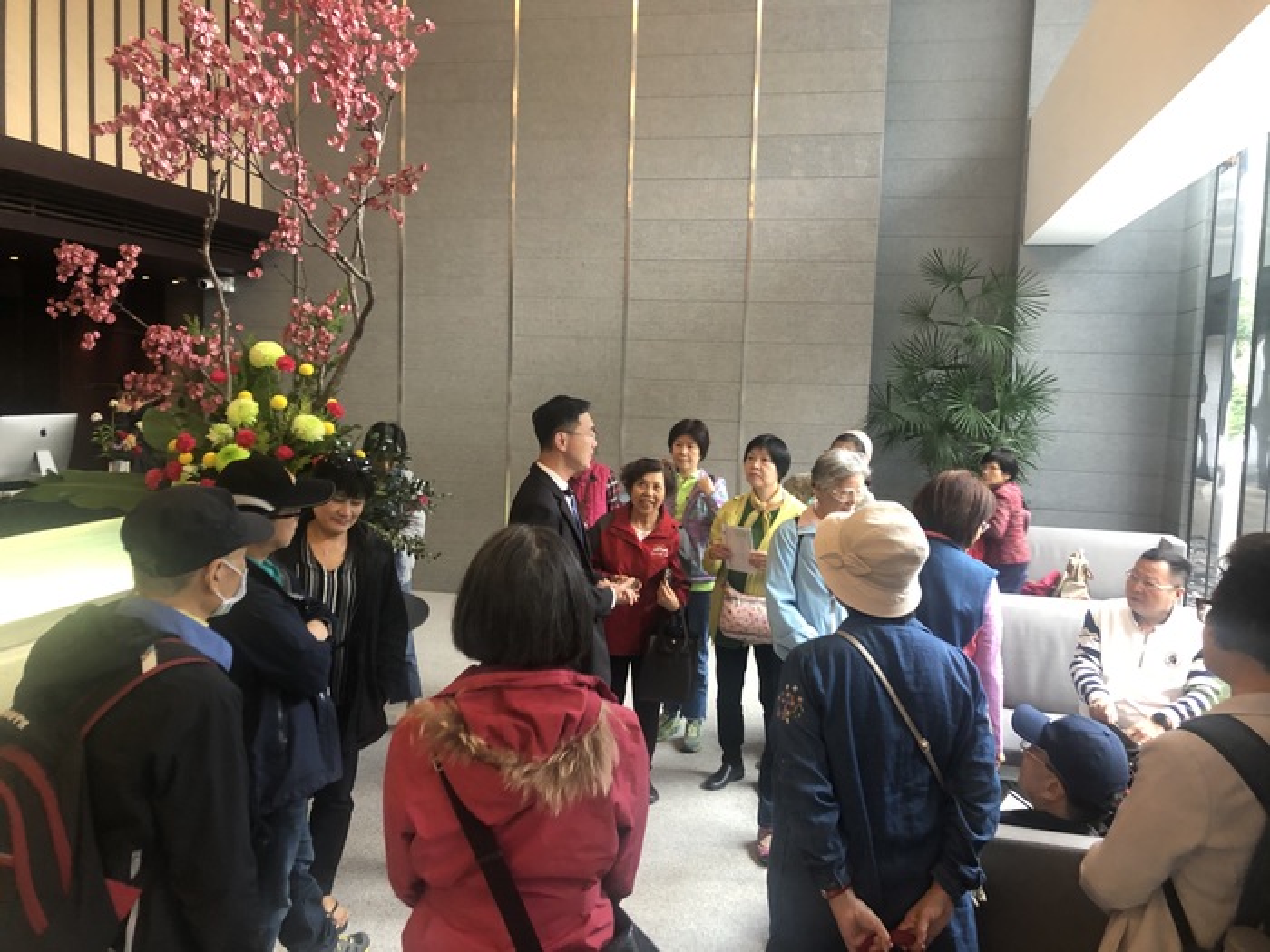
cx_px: 635
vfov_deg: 49.7
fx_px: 1027
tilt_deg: -6.1
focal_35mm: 28
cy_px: 476
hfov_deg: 63.4
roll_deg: -1.8
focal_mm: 3.99
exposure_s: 1/15
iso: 50
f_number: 1.8
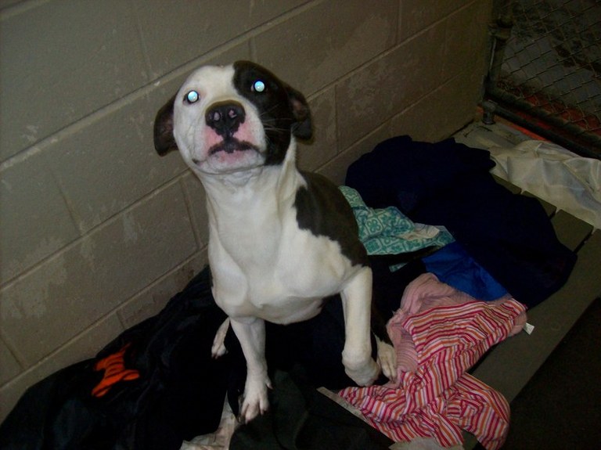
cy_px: 225
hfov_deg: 51.4
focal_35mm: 36
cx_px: 300
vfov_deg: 39.6
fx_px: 625
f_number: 2.7
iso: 200
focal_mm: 6
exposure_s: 1/64
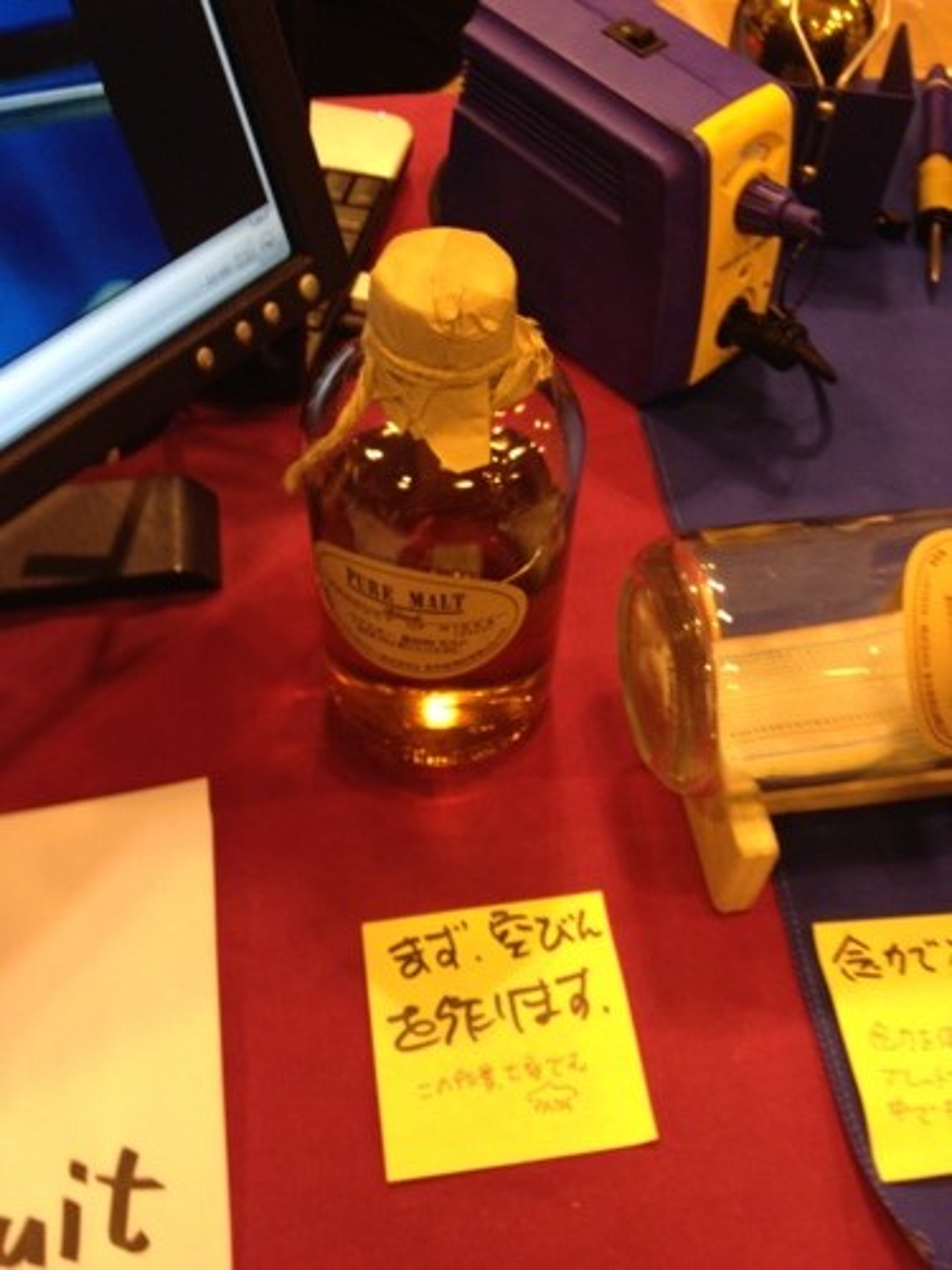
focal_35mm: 35
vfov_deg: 52.6
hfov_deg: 40.7
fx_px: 1283
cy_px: 635
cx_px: 476
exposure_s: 1/20
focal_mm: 4.28
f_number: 2.4
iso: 160
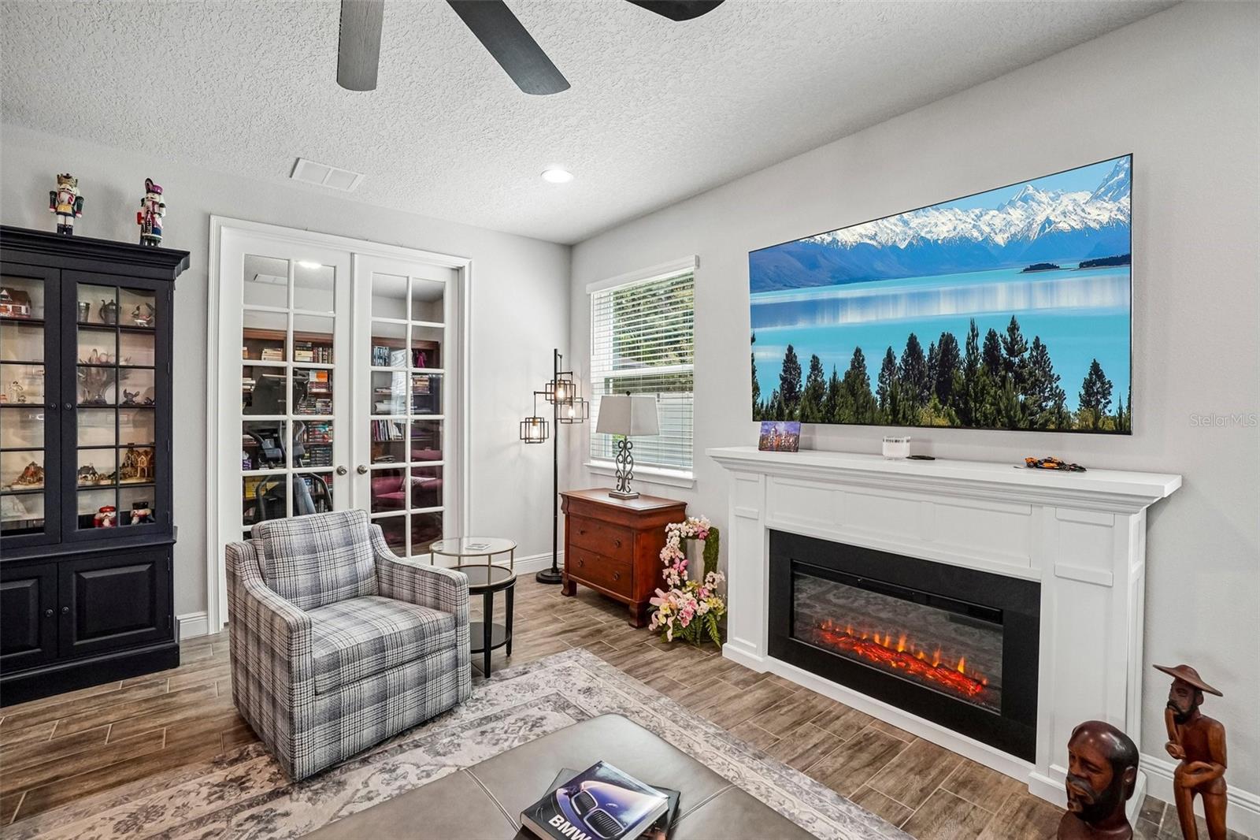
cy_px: 420
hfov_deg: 100.4
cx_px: 630
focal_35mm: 15
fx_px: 525
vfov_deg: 77.3
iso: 800
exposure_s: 1/30
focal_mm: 10
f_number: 8
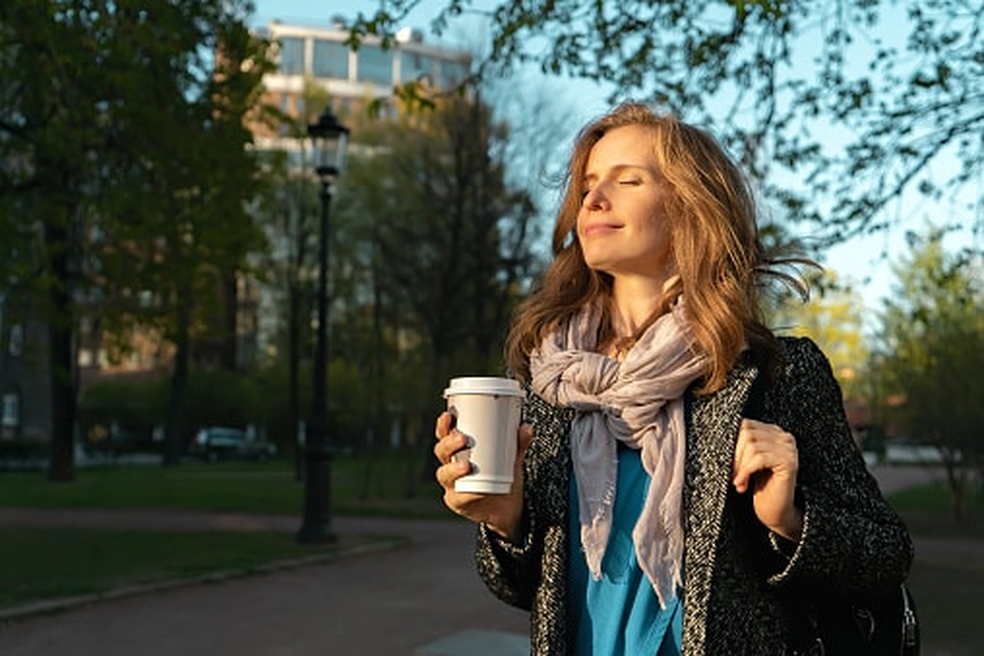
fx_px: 1121
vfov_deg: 32.7
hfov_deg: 47.4
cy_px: 328
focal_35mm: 41
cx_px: 492
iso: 160
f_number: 4
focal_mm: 41
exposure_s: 1/1250
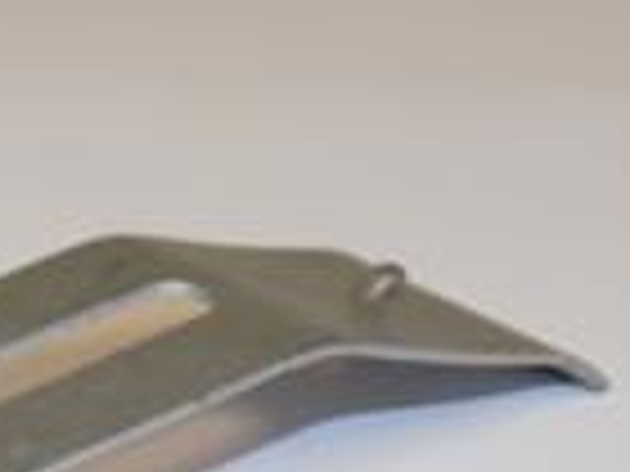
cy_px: 690
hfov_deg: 11.0
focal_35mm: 174
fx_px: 3167
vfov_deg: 8.4
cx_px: -252
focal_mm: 10.5
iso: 280
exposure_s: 1/30
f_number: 4
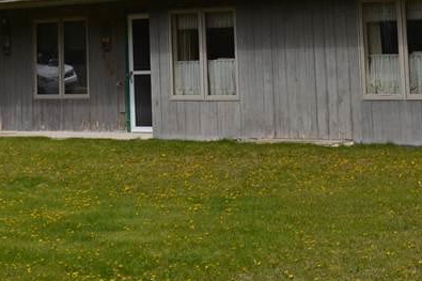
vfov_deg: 12.1
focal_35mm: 107
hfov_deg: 19.1
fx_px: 1254
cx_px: 168
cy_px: -150
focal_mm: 22
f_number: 9
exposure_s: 1/320
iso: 100
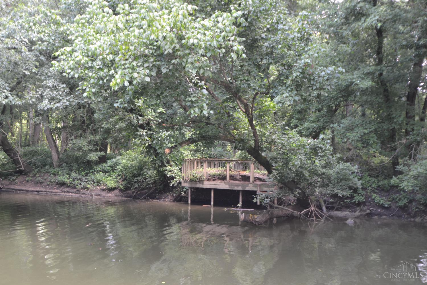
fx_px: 427
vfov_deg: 36.9
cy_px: 142
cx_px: 214
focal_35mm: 36
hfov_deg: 53.1
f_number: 4.5
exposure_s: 1/80
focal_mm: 24
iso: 400
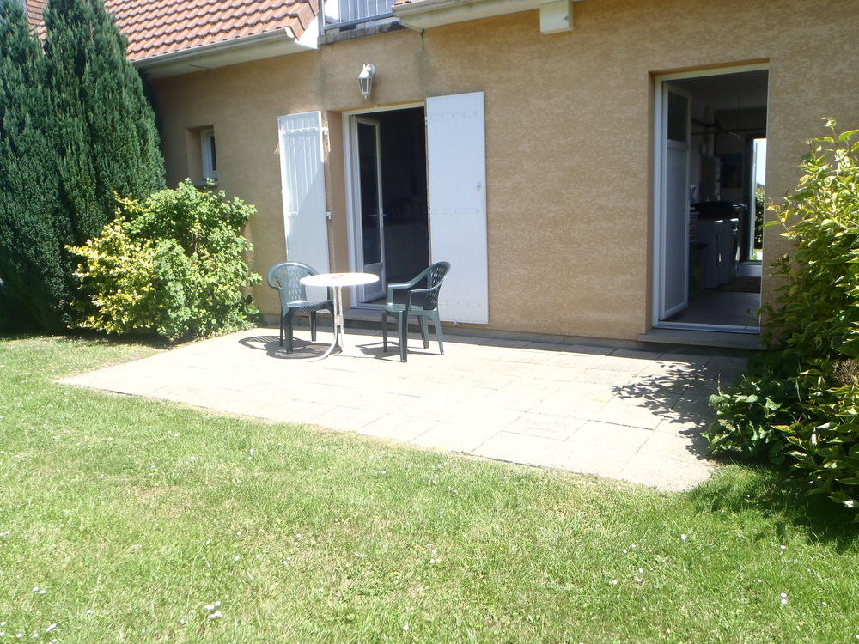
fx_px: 695
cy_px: 322
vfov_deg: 49.7
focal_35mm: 28
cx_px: 430
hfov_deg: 63.4
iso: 80
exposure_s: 1/320
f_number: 3.5
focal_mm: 5
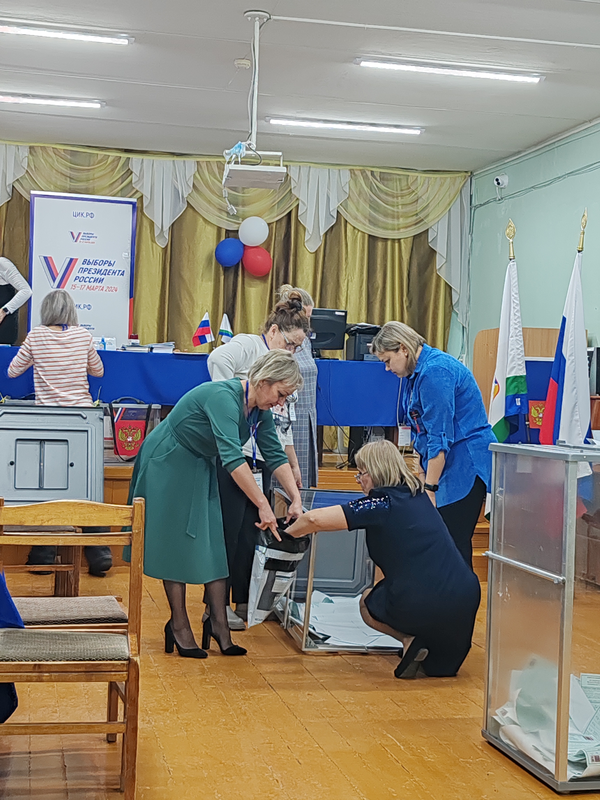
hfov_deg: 27.0
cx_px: 300
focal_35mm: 54
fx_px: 1248
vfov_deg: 35.5
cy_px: 400
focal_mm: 6.12
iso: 500
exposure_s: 1/100
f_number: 1.9
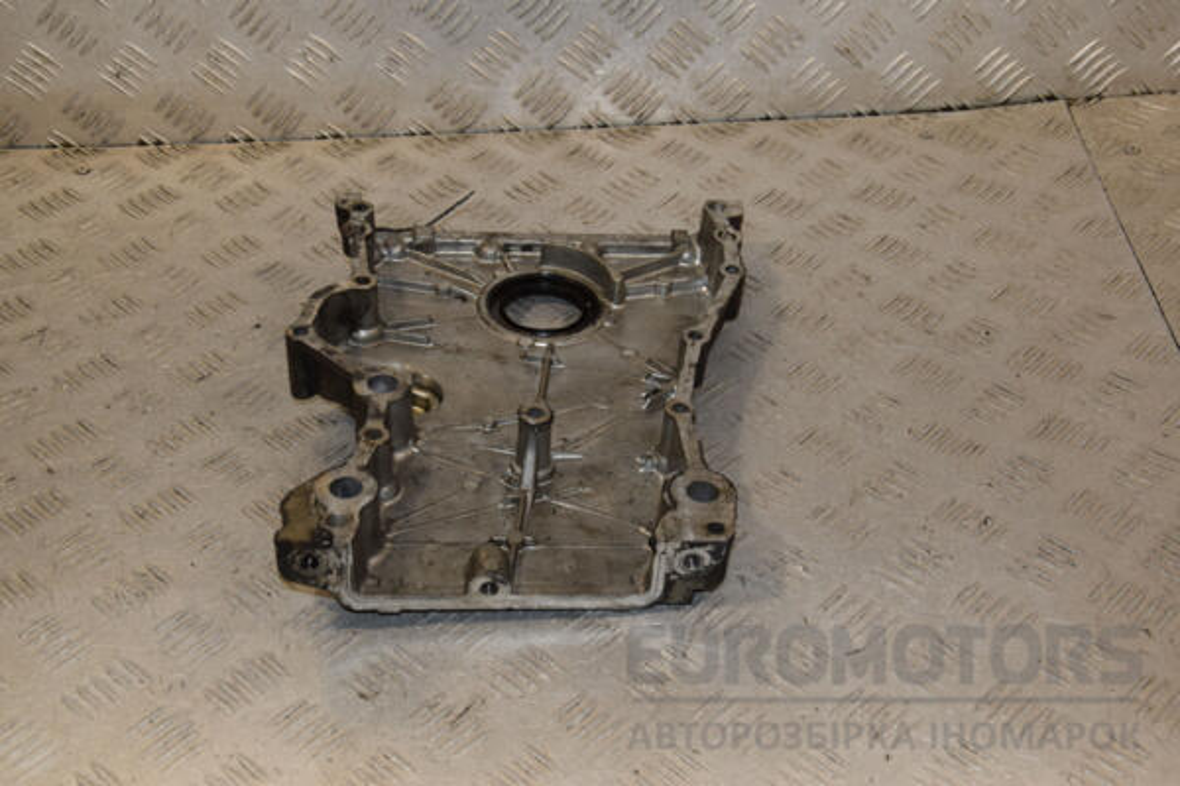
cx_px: 590
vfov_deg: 25.8
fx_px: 1721
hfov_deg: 37.9
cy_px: 393
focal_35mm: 52
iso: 800
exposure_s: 1/200
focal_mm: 35
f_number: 7.1
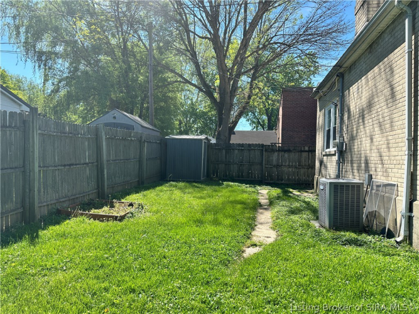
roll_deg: -1.1
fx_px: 290
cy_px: 157
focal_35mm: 24
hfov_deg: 71.6
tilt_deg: +0.7
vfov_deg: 56.8
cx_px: 210
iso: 80
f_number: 1.78
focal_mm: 6.86
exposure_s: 1/2155
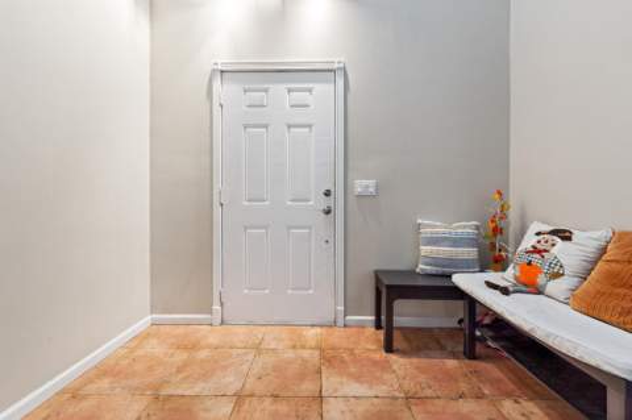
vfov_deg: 81.1
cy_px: 210
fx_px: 246
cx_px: 316
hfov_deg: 104.3
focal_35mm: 14
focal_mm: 14
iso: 250
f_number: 9
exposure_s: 1
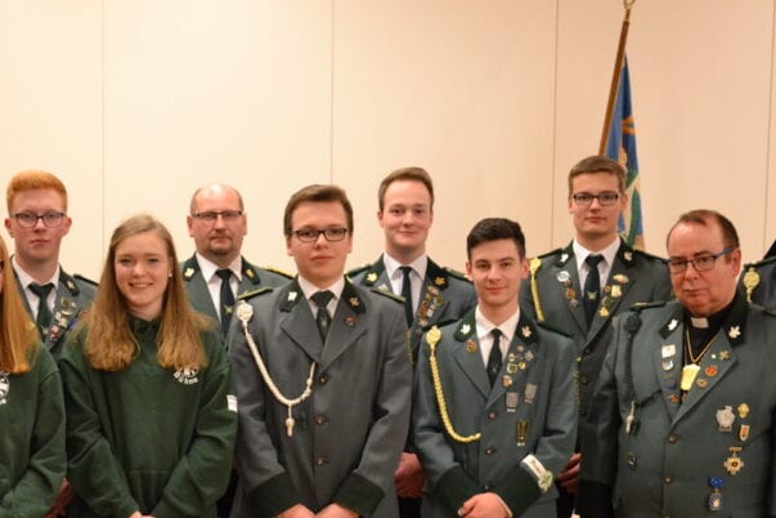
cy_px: 390
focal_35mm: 56
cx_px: 320
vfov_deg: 23.9
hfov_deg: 35.5
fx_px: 1207
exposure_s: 1/15
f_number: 3.8
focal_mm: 22
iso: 1250
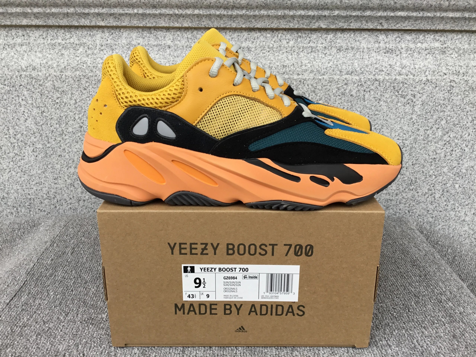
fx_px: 426
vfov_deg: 45.4
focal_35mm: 31
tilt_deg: -17.9
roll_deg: +0.0
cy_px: 178
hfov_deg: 58.4
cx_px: 238
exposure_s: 1/100
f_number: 2.4
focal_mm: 3.3
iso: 32
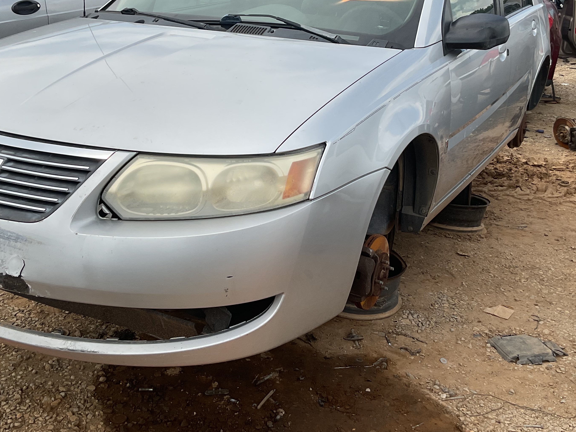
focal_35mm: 43
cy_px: 151
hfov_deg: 43.9
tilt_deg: -17.5
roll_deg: -3.7
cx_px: 286
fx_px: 715
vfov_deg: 33.4
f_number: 1.8
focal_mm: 3
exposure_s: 1/1412
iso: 16
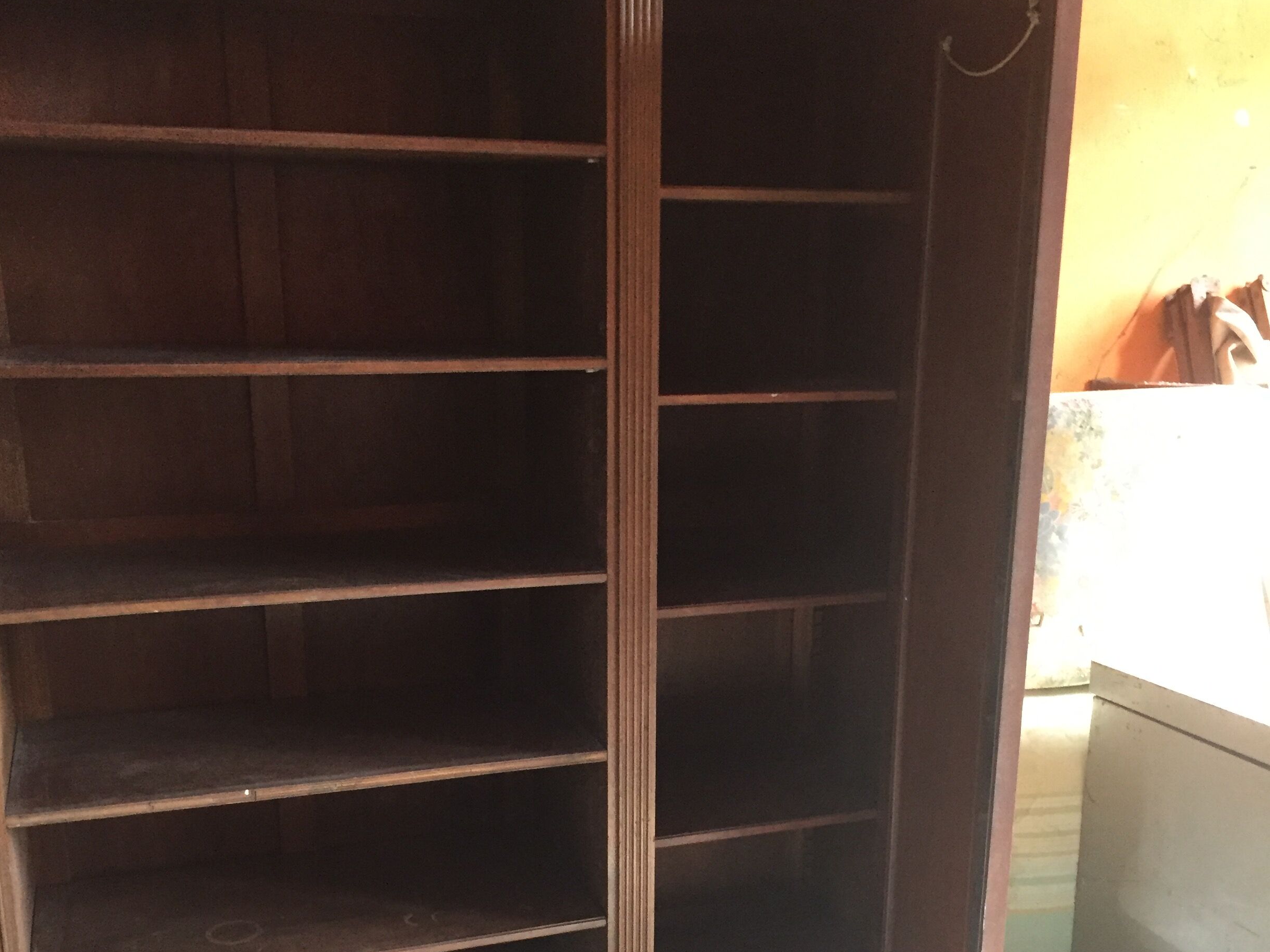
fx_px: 1431
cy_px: 665
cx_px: 631
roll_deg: -0.9
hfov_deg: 47.9
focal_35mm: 39
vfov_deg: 36.3
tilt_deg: -17.0
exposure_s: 1/25
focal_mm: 4.15
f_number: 2.2
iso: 250
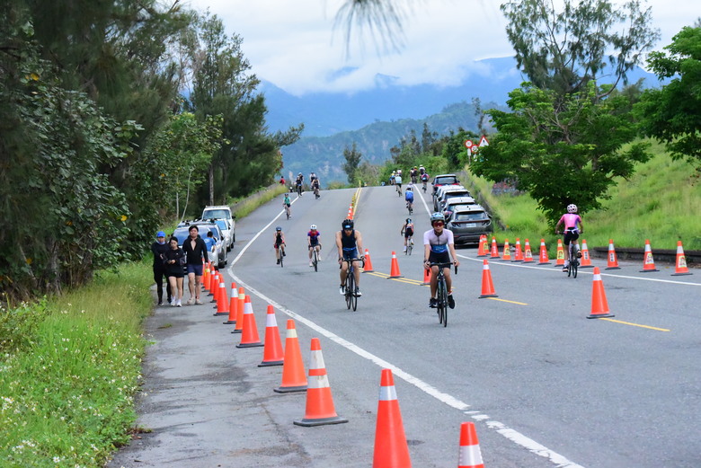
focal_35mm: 112
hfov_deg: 18.3
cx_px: 350
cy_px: 234
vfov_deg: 12.2
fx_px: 2182
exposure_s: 1/2500
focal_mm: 112
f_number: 13
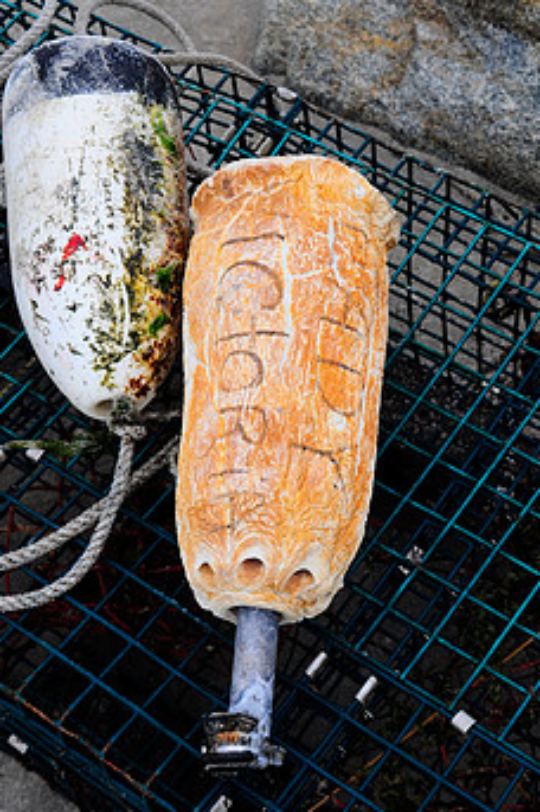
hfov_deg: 21.5
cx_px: 321
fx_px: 1420
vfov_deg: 31.9
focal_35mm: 63
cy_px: 431
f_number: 8
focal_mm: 32
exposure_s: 1/250
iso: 200
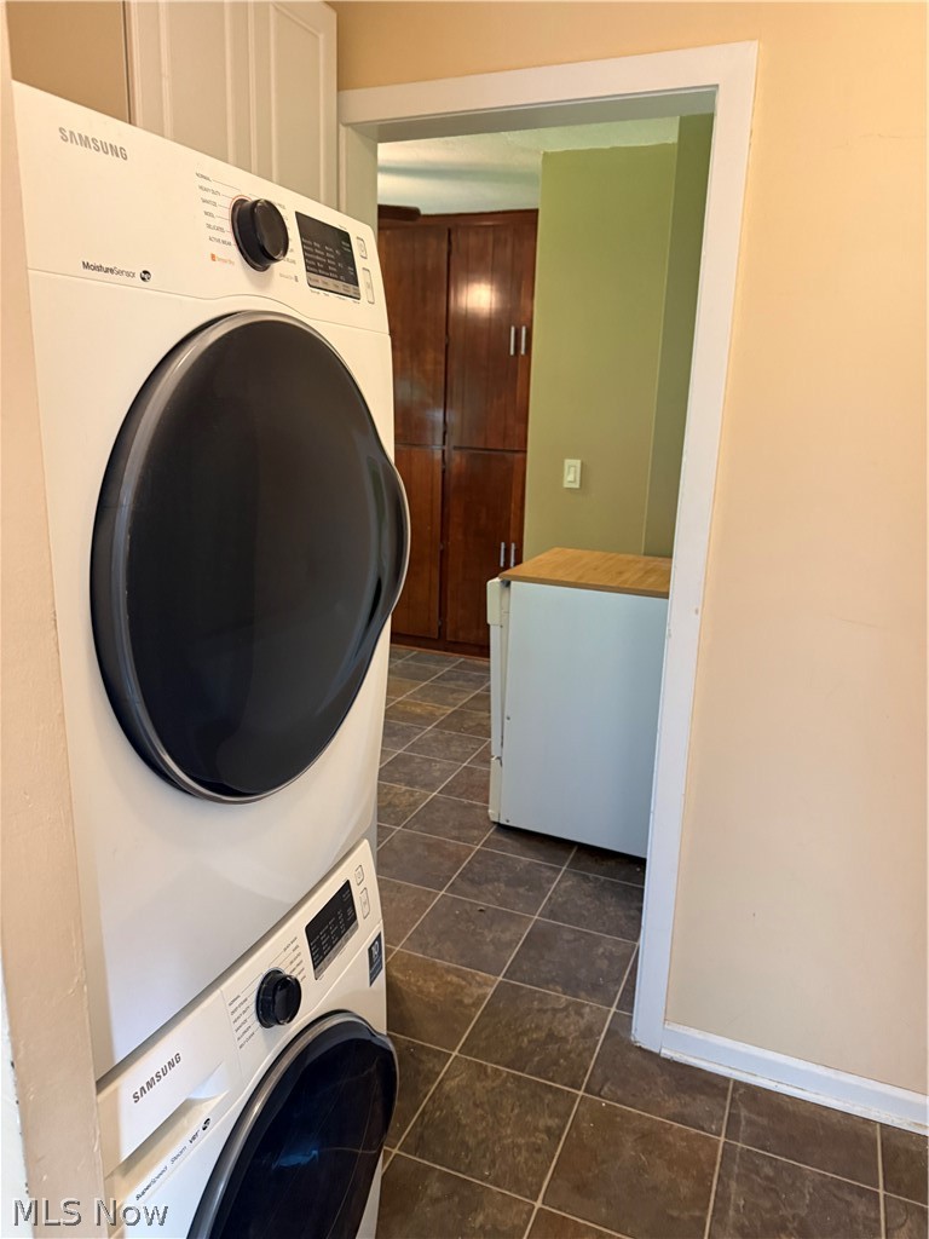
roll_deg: -2.8
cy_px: 620
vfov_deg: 71.6
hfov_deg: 56.8
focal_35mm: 24
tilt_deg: -15.5
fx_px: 859
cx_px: 464
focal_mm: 6.76
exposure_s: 1/60
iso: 500
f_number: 1.78
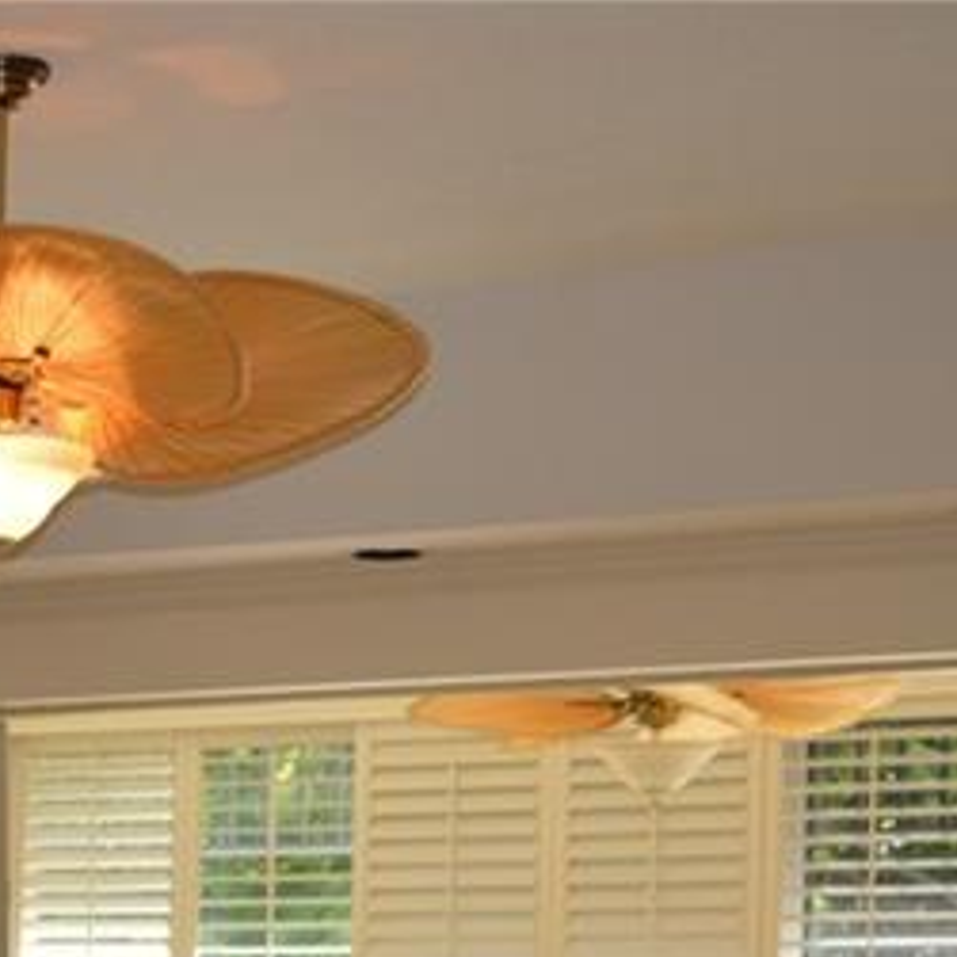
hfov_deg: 15.4
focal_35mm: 104
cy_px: 1293
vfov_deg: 15.8
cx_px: -503
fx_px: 3253
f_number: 4
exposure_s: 1/125
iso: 360
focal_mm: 20
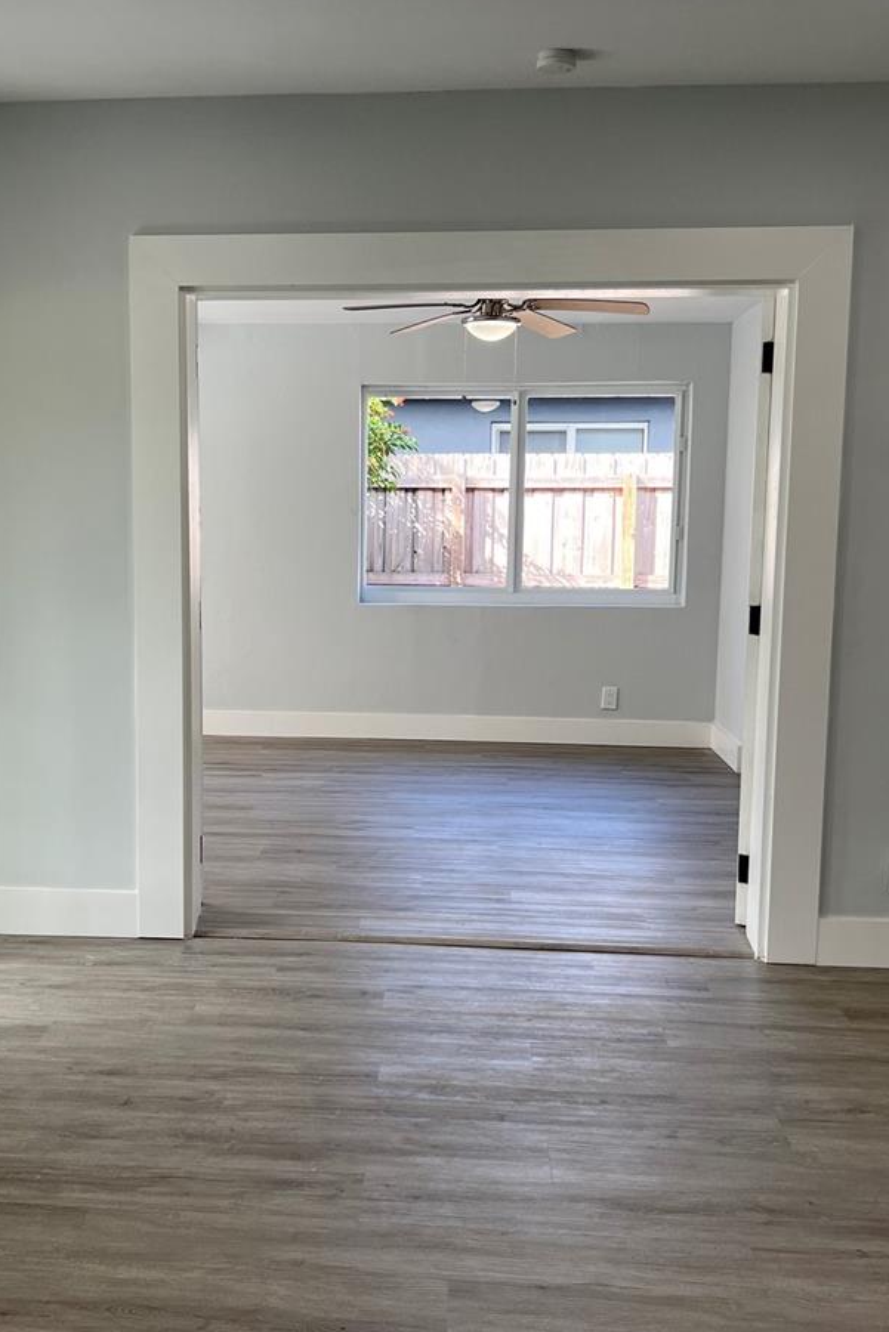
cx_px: 351
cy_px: 658
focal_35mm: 36
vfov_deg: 53.1
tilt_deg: -6.6
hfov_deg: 36.7
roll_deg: +0.3
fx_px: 1333
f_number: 1.5
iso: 64
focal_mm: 5.7
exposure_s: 1/165
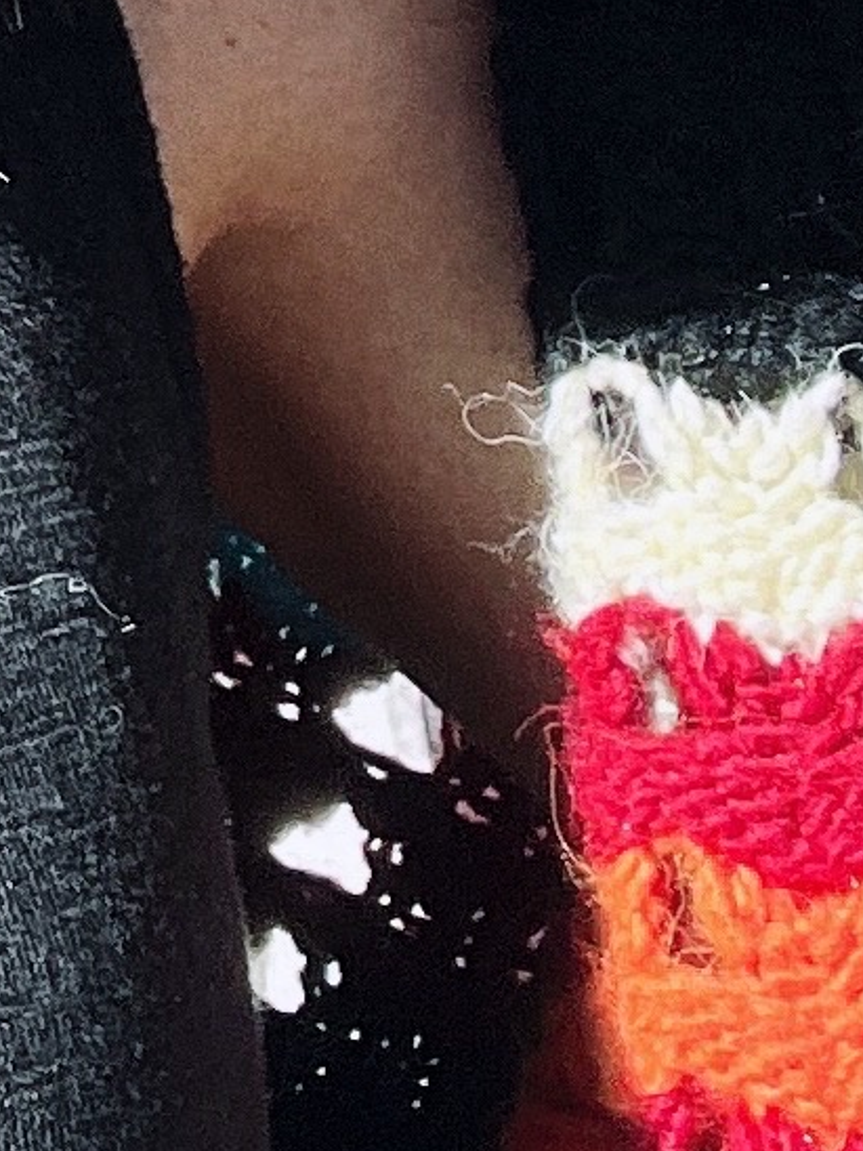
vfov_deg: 10.9
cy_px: -909
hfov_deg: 8.0
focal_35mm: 169
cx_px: -1325
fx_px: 5618
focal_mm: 2.71
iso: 32
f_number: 2.2
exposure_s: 1/964
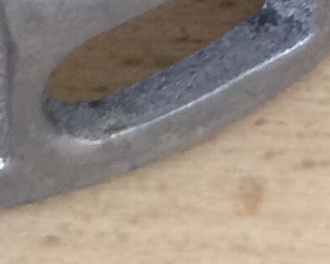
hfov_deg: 8.0
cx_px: -288
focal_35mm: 231
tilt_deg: -45.1
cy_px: -658
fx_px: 2256
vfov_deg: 6.0
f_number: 2.2
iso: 80
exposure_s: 1/33
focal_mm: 4.15
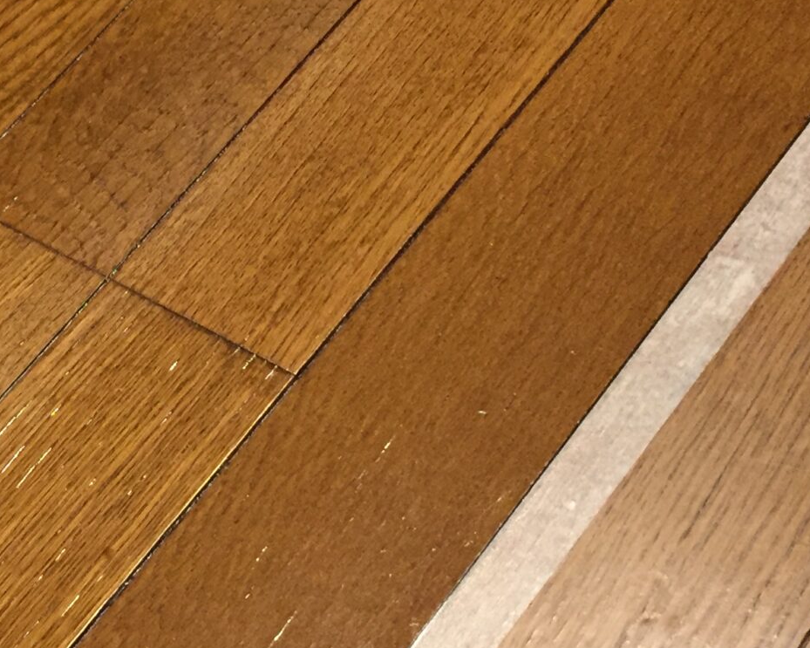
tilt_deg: -47.3
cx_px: 347
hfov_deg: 24.4
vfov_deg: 19.6
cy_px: 255
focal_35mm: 78
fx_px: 1870
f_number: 2.2
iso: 200
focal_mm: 4.15
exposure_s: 1/30
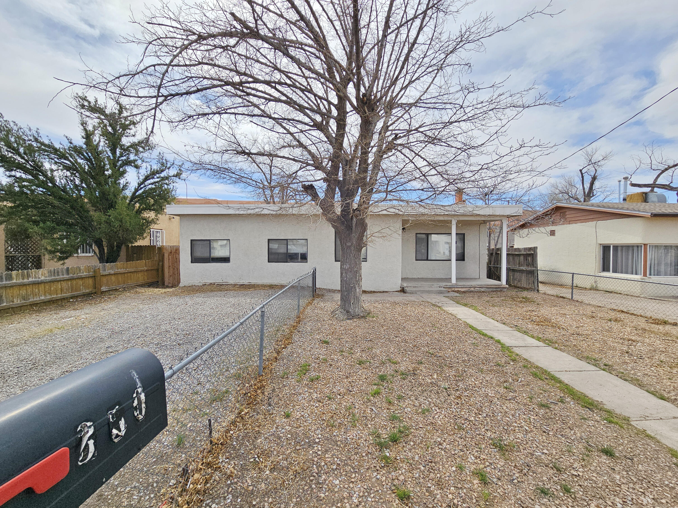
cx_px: 339
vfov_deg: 89.9
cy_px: 254
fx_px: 255
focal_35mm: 13
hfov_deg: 106.2
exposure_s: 1/2565
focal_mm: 2.2
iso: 50
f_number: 2.2
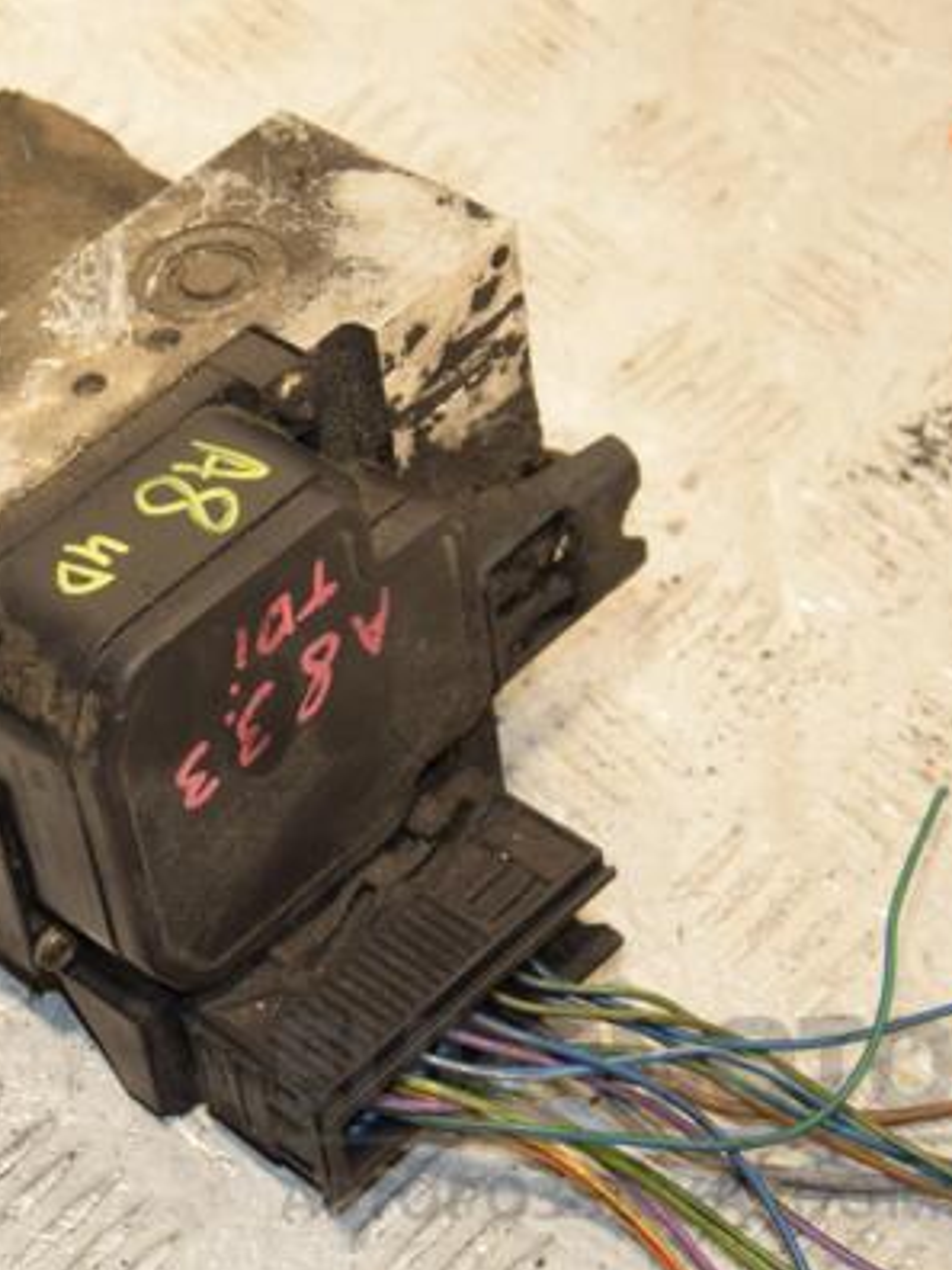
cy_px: 638
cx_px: 218
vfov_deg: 18.7
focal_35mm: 105
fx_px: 3850
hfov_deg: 14.0
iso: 800
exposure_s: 1/200
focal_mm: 48
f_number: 6.3
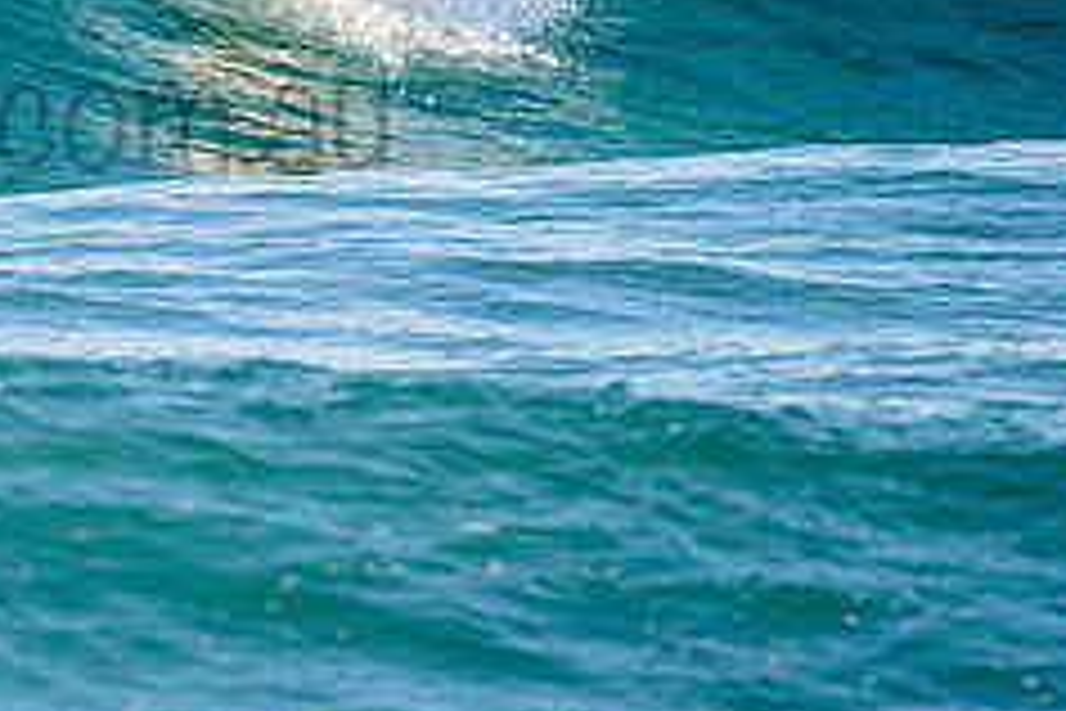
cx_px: 209
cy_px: -63
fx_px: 44324
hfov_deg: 1.4
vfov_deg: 0.9
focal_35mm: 1497
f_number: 5.6
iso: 400
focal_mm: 500
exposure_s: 1/1600
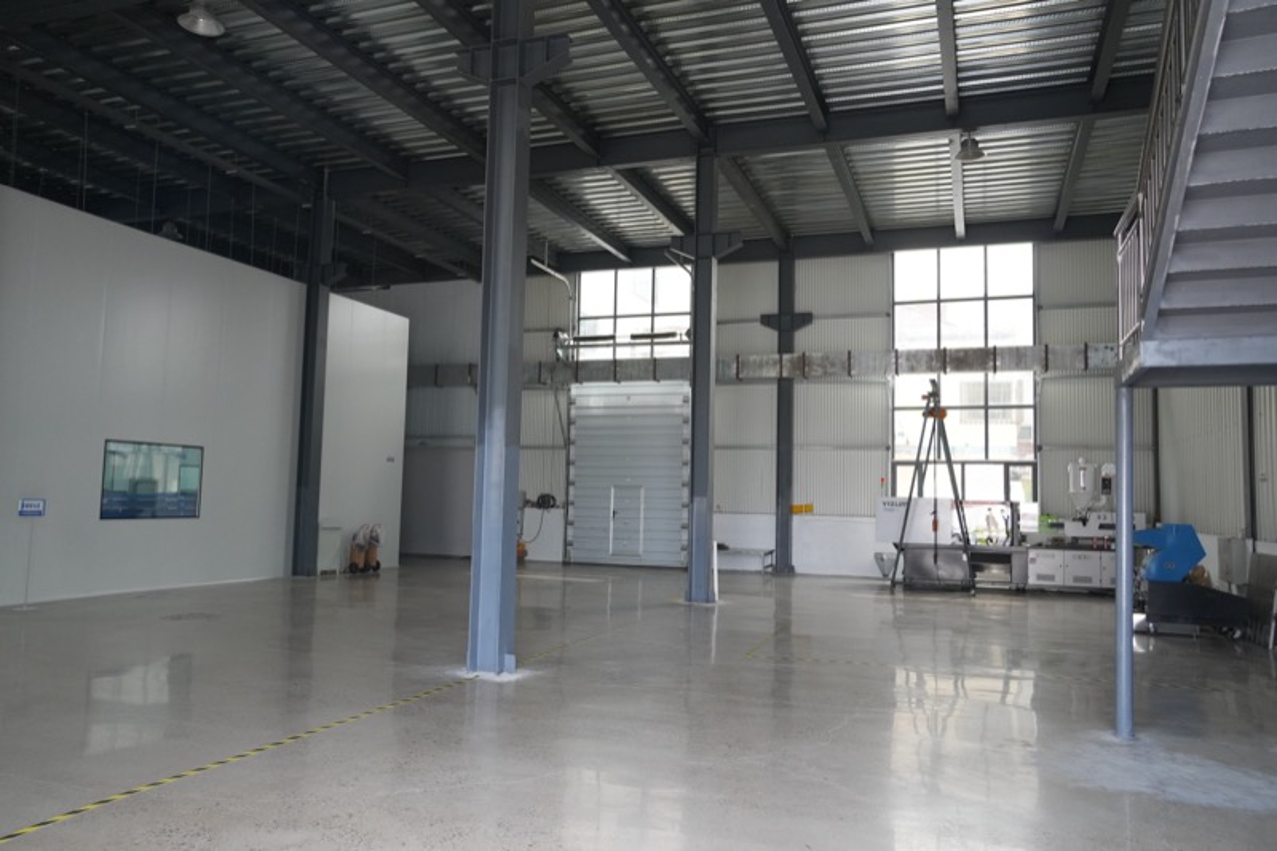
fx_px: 957
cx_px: 638
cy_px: 426
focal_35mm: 27
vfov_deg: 47.9
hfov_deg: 67.4
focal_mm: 18
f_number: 3.5
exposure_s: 1/200
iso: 1000
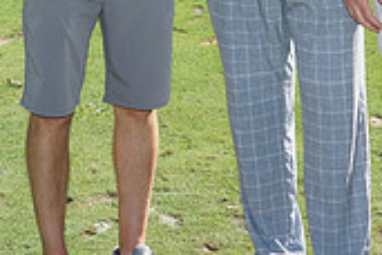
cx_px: 235
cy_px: -91
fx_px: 1549
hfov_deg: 14.0
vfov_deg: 9.2
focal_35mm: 146
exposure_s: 1/125
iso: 100
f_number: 8
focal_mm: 43
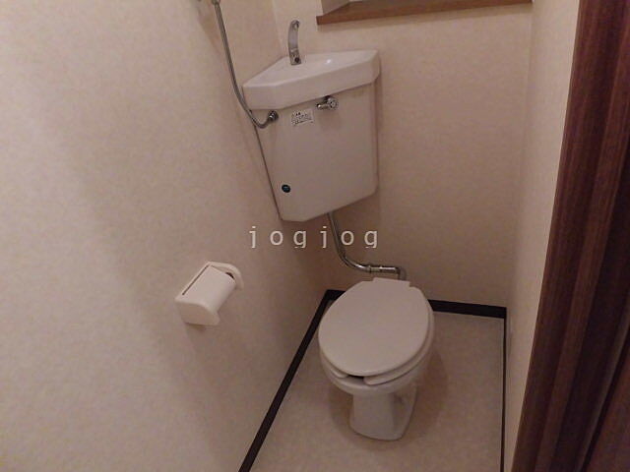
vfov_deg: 56.8
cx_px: 315
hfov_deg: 71.6
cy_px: 236
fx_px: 437
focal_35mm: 24
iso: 400
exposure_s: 1/25
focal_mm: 4.3
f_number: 3.1
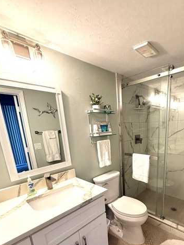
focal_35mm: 19
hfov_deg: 67.3
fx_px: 135
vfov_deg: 82.2
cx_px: 119
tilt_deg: -13.4
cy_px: 160
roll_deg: +2.0
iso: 250
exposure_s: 1/120
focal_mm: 2.22
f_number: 2.2
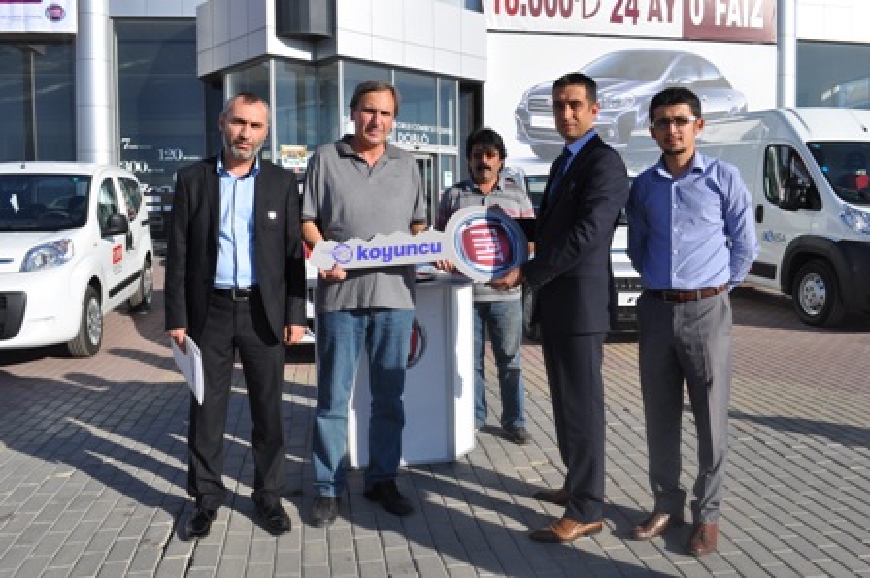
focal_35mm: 30
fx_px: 724
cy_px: 289
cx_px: 435
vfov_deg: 43.5
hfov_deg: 62.0
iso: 200
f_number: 10
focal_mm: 20
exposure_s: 1/400
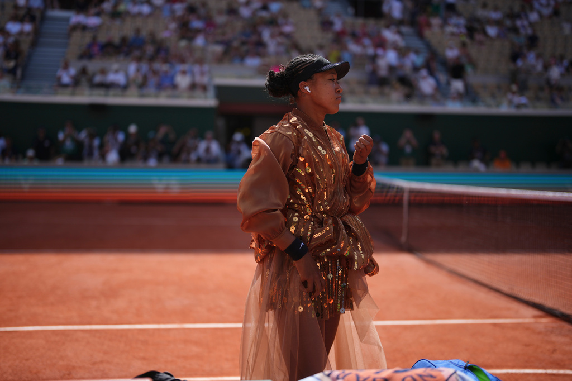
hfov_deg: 39.6
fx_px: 794
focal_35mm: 50
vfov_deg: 27.0
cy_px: 190
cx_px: 286
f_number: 1.2
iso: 64
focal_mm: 50
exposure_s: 1/6400
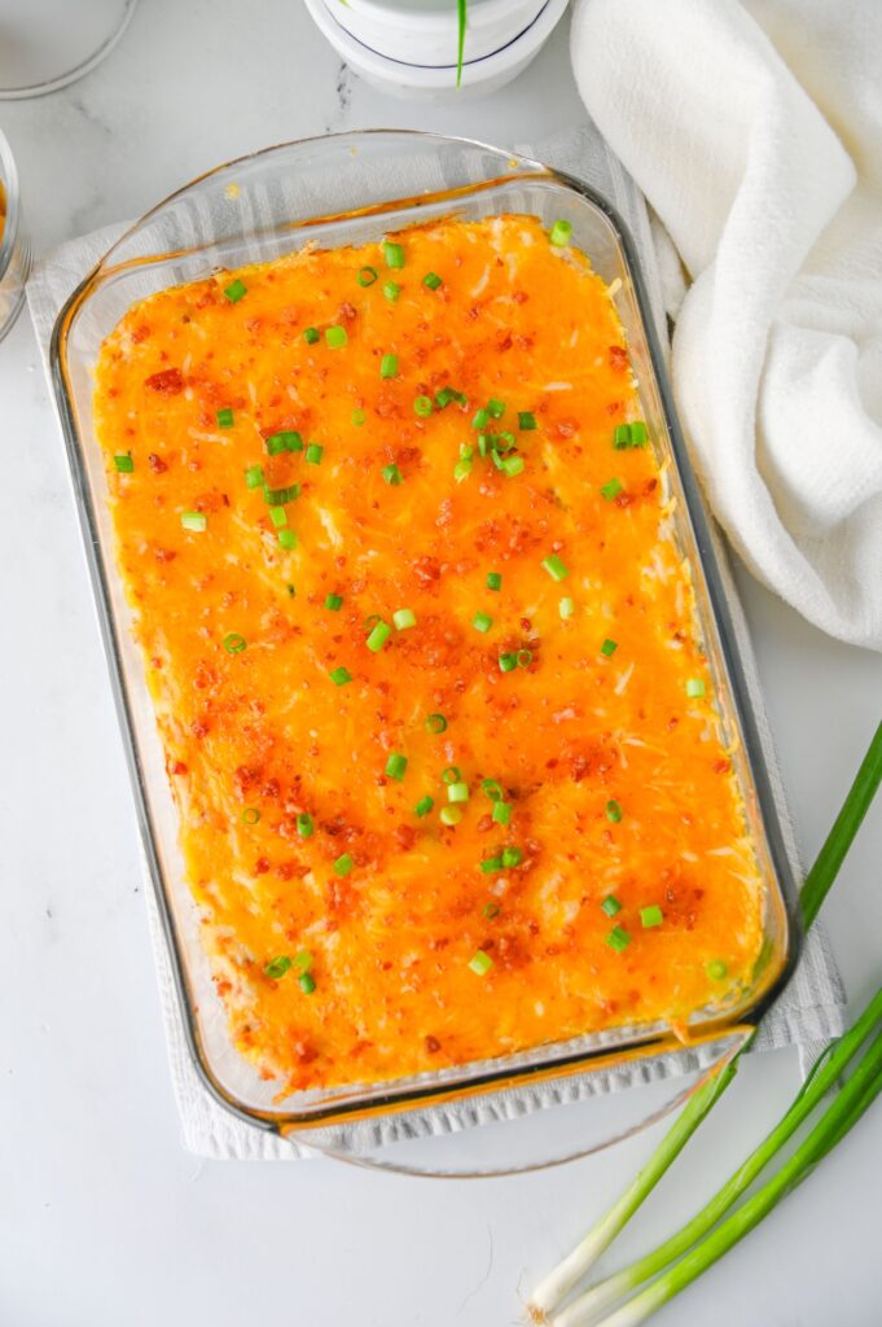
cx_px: 441
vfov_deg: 39.6
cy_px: 664
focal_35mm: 50
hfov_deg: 26.9
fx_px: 1840
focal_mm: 50
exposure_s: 1/125
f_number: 4
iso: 280
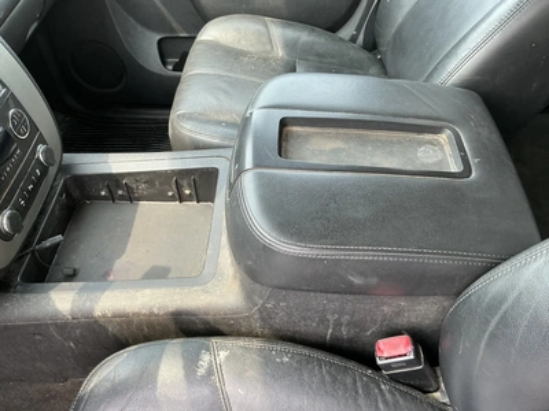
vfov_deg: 49.7
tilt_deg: -47.6
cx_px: 274
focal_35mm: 28
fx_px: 444
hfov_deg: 63.4
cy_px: 206
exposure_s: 1/122
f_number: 1.8
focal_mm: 3
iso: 40
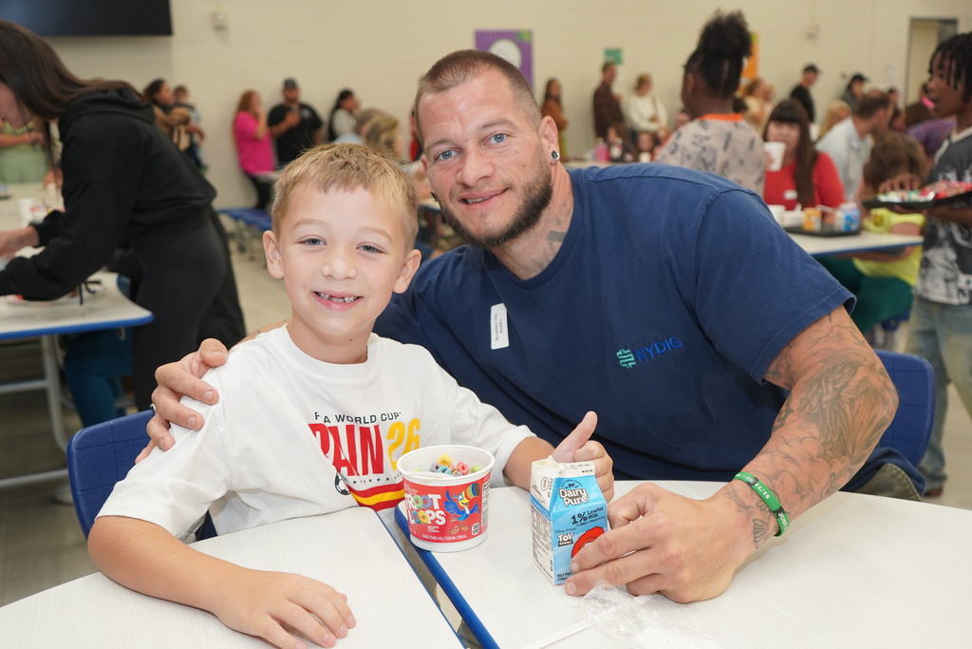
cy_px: 324
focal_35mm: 34
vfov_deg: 38.9
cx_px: 486
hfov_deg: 55.8
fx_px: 918
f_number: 4
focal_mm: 34
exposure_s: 1/160
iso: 1250
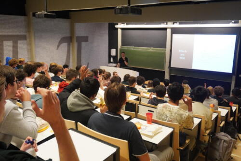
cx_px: 120
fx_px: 221
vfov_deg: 40.0
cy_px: 80
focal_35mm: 33
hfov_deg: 57.2
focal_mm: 22
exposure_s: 1/160
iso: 3200
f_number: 4
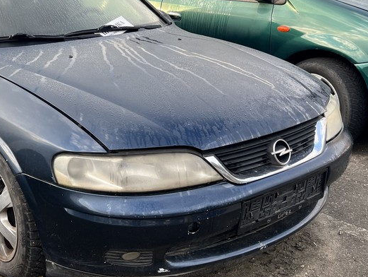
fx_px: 542
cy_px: 106
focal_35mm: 51
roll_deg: -1.3
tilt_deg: -15.1
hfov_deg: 36.6
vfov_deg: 28.5
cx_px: 92
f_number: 1.5
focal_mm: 5.7
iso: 50
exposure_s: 1/340
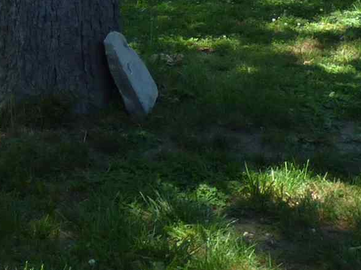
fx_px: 1084
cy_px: -238
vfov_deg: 12.7
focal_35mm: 104
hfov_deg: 17.6
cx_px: -126
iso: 100
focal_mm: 3.59
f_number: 2.8
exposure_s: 1/320
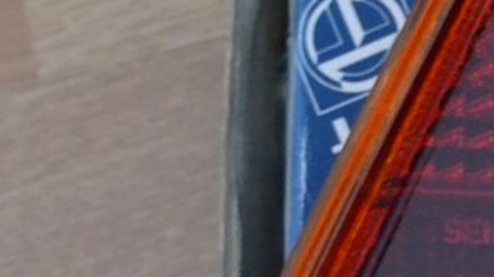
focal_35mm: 215
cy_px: 23
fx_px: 2814
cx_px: 599
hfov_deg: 9.9
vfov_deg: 5.6
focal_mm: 30
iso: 3200
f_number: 4.5
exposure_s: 1/15
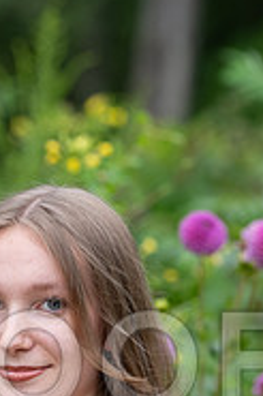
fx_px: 4413
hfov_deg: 3.4
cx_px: 26
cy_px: 366
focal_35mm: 402
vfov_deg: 5.1
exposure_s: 1/200
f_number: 5
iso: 640
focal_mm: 165
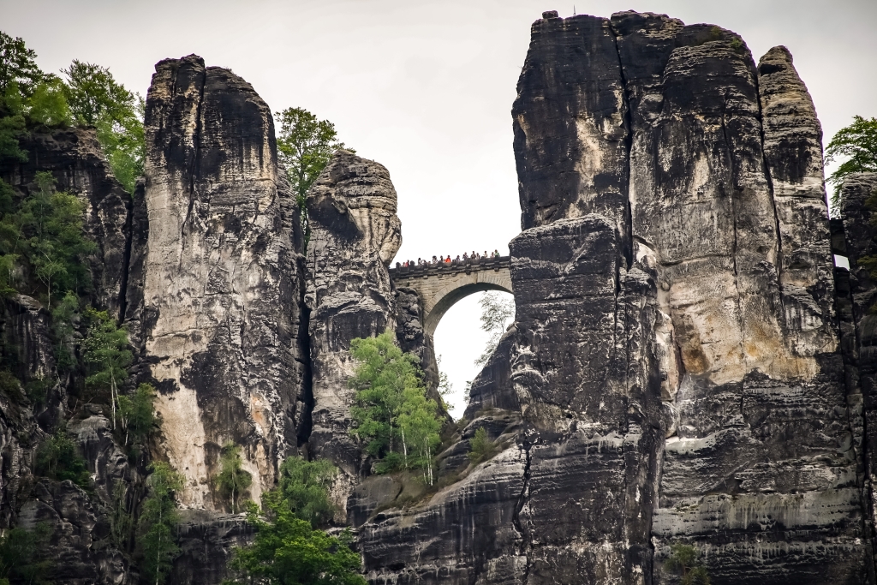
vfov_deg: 5.5
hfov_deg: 8.2
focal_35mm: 251
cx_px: 438
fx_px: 6115
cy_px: 292
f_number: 6.3
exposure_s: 1/320
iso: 200
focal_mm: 251
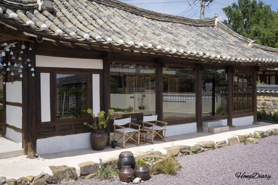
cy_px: 92
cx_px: 139
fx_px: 286
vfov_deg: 36.0
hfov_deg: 51.9
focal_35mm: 37
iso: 100
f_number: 6.3
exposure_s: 1/250
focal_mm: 37
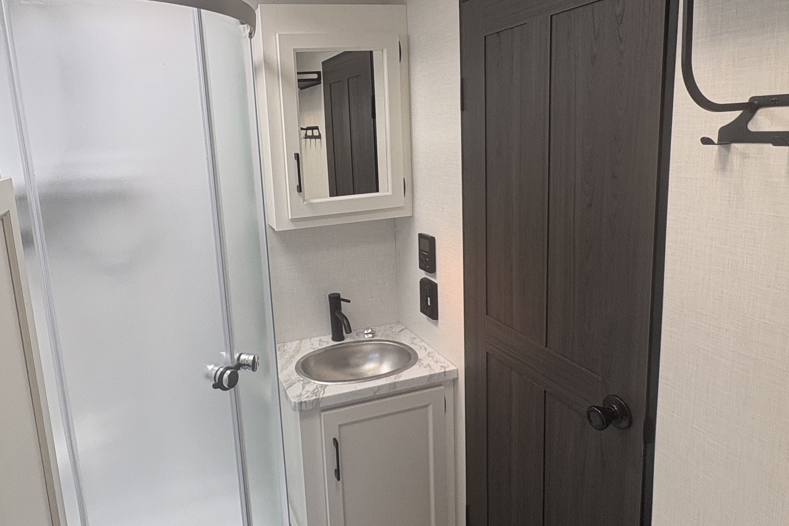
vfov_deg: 52.9
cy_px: 217
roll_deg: +3.5
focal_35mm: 24
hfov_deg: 72.9
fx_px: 526
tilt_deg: -9.4
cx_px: 311
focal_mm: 2.22
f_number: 2.2
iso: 40
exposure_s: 1/99
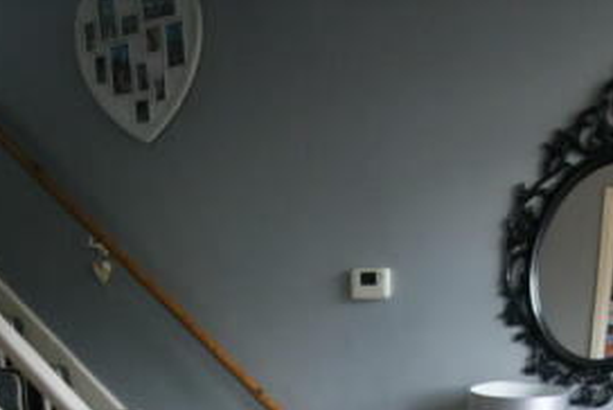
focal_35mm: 36
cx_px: 468
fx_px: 614
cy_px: 472
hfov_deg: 50.6
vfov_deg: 31.8
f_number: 3.5
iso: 200
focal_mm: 10
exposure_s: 1/30
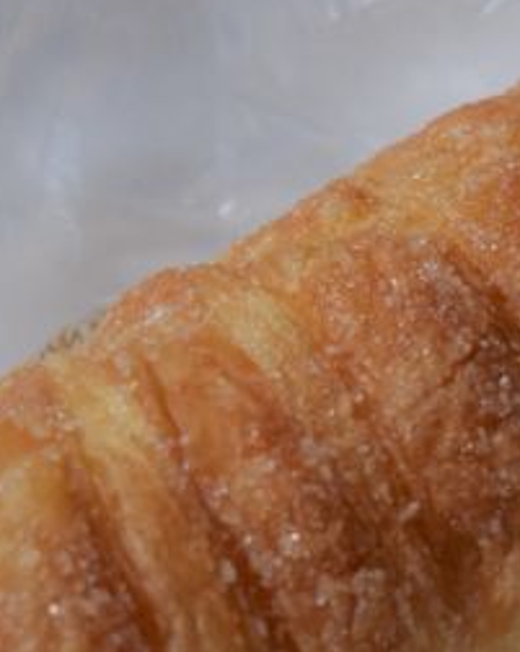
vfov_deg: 10.3
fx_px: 3623
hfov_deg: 8.2
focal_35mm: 188
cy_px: 493
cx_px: 391
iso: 2000
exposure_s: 1/60
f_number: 5.3
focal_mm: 48
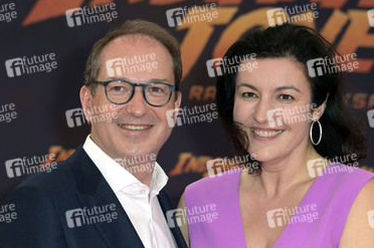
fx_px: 1826
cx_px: 206
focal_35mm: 176
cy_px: 141
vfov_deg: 7.8
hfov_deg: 11.7
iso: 500
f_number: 6.3
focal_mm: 145
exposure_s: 1/250
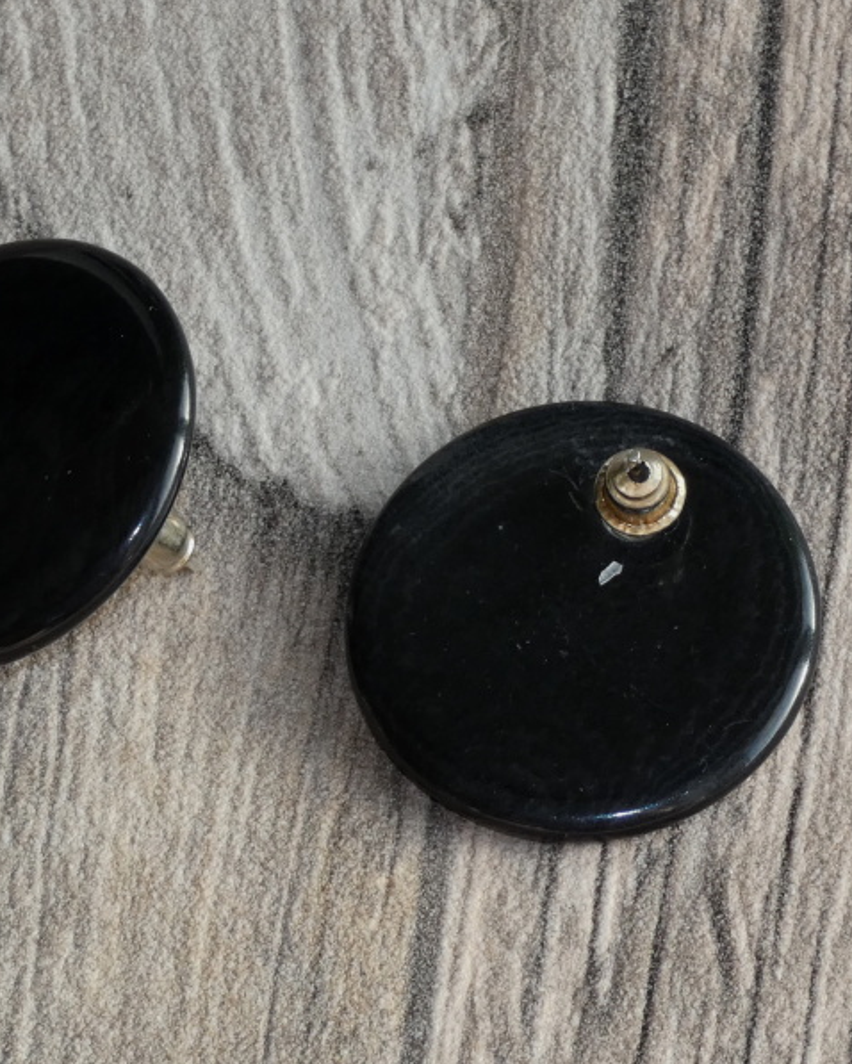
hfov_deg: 5.6
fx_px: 8695
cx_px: 280
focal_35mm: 276
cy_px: 533
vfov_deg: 7.0
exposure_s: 1/60
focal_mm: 37.8
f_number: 5.5
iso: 125
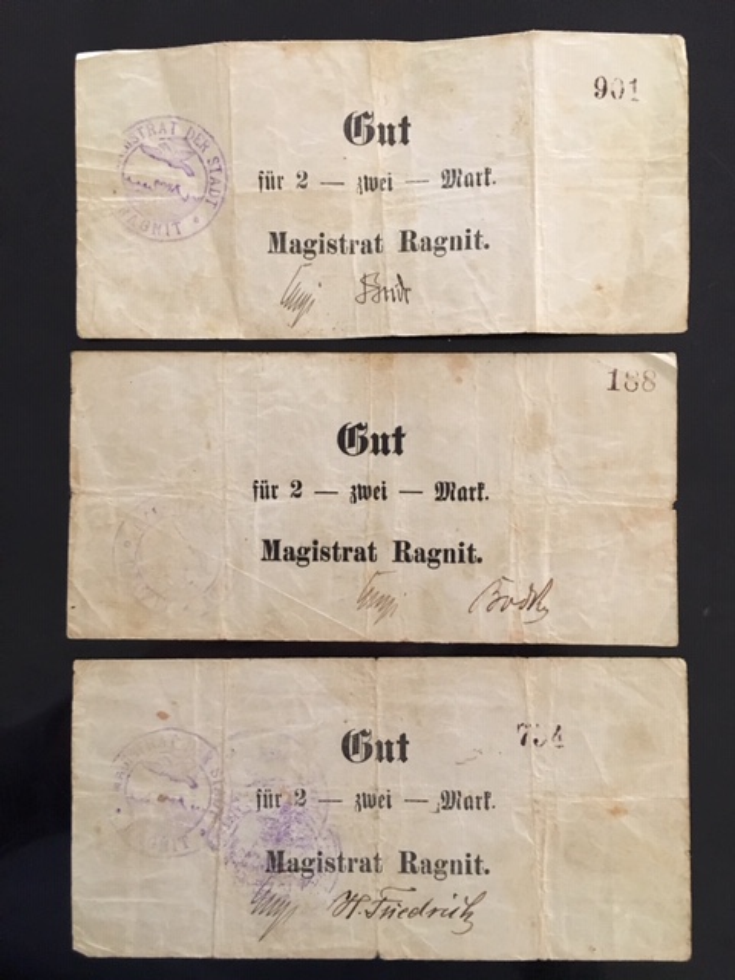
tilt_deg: -85.7
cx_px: 368
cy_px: 490
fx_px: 821
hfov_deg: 48.2
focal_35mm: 29
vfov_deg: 61.7
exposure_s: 1/24
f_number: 2.2
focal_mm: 4.15
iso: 200
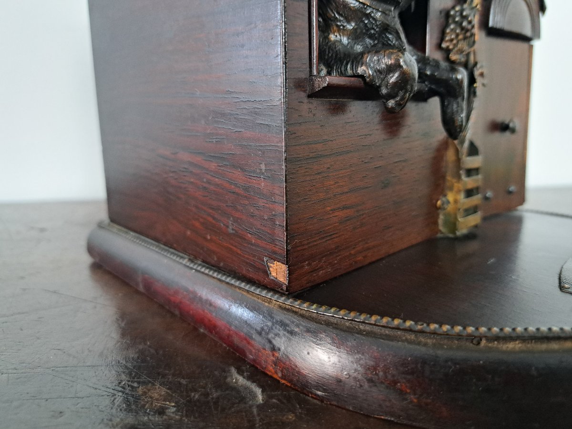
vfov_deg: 56.8
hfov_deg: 71.6
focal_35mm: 24
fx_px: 397
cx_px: 286
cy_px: 214
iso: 400
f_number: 1.8
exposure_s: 1/50
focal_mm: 5.23
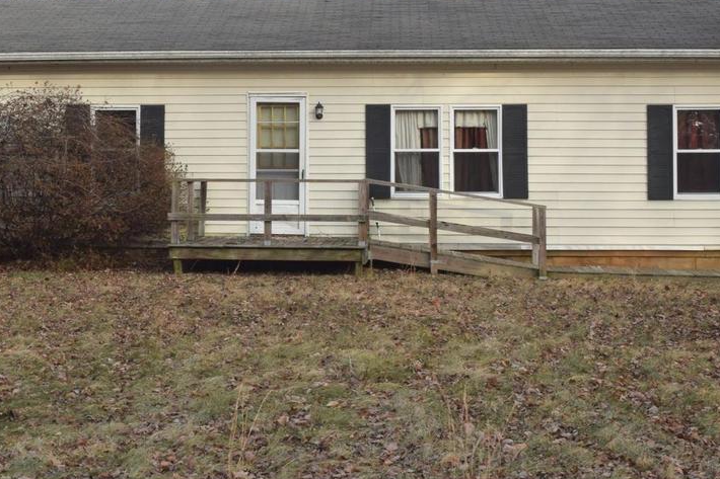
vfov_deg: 18.5
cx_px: 237
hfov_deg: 27.5
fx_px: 1460
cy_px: 115
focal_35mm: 73
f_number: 11
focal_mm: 24
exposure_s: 1/125
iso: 400
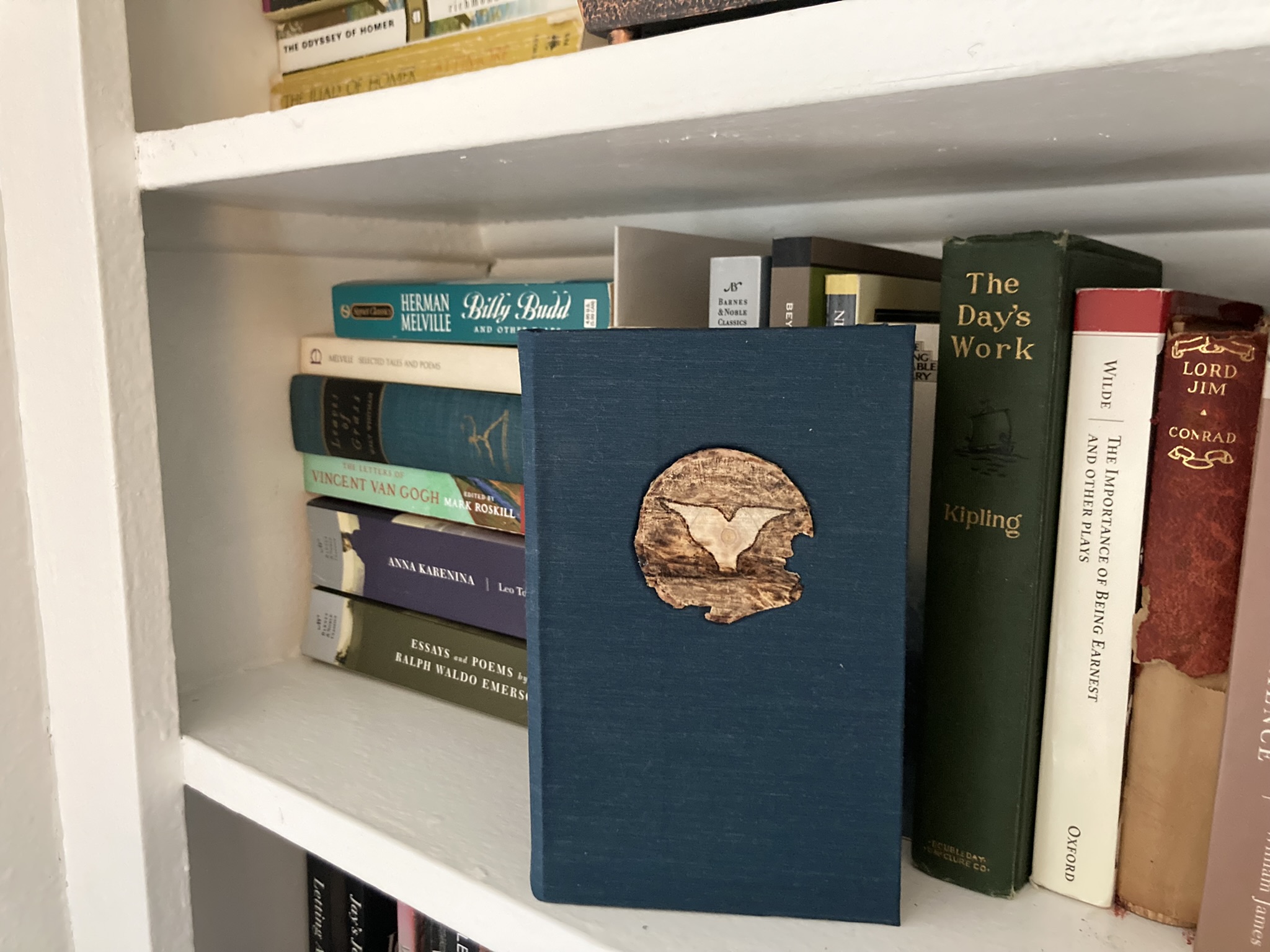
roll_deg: +0.2
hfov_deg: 63.4
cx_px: 635
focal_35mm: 28
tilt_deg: -8.3
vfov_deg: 49.7
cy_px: 476
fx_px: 1027
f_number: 1.8
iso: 1000
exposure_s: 1/15
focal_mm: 3.99
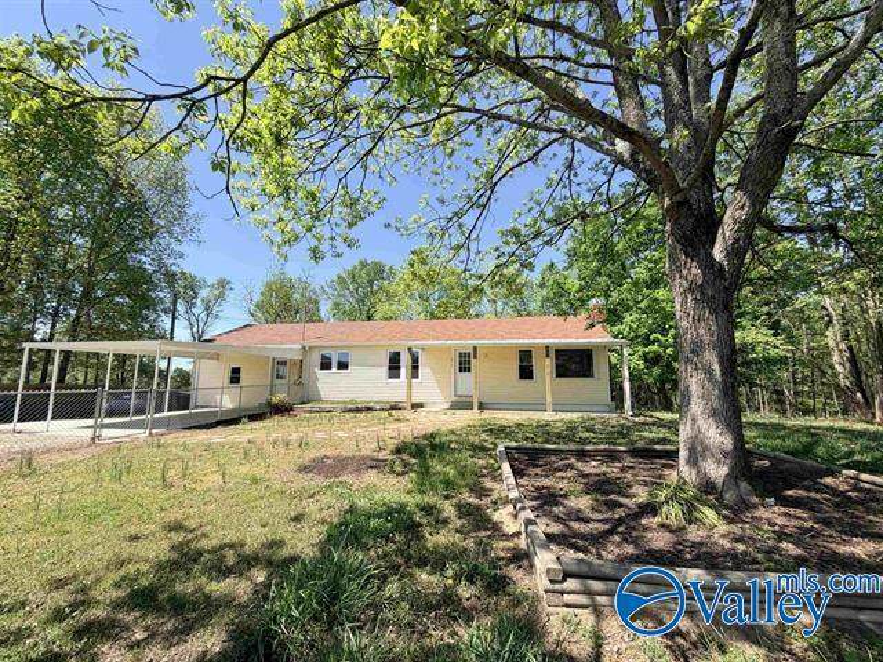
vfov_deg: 85.7
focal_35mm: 14
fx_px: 357
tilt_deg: +7.1
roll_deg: -0.5
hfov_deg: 102.1
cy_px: 331
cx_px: 442
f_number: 2.2
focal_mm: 2.22
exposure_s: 1/770
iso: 32
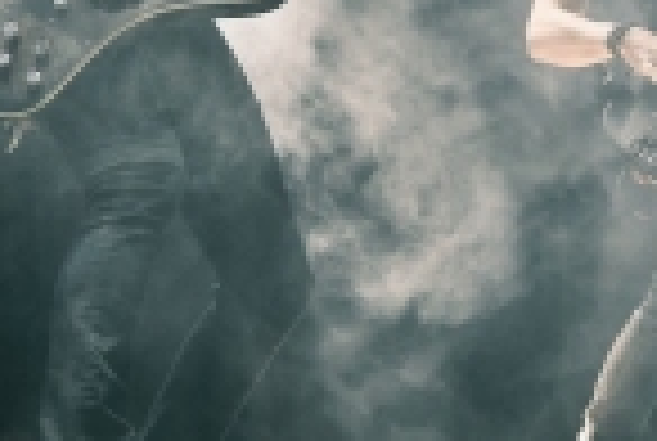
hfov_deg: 12.1
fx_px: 3072
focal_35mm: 168
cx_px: 540
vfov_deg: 8.1
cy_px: -104
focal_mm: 27
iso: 640
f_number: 1.2
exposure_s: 1/125
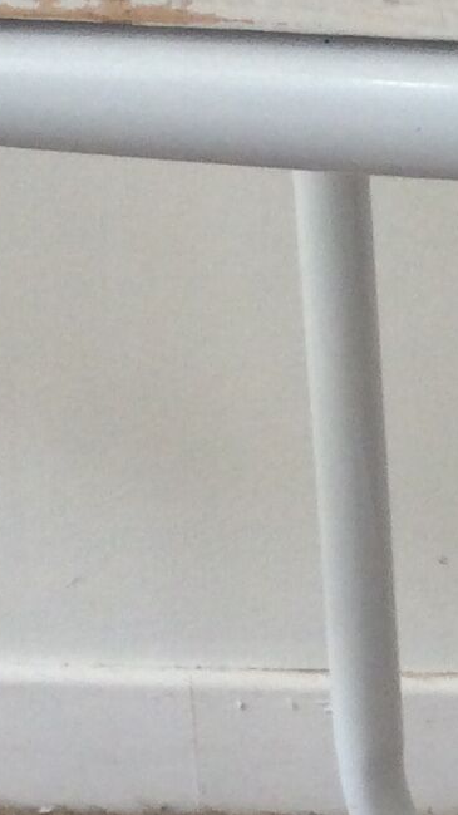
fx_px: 3001
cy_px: 959
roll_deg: -0.1
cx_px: 694
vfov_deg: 15.0
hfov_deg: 8.5
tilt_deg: -27.8
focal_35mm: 139
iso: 50
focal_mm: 3.3
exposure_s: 1/25
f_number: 2.4
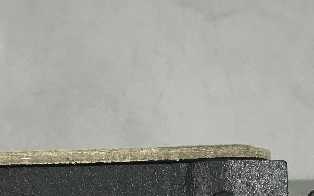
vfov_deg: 12.3
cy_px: 268
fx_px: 881
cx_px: 232
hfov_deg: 20.1
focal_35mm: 103
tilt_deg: -87.1
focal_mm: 3.99
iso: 40
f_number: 1.8
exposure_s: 1/33
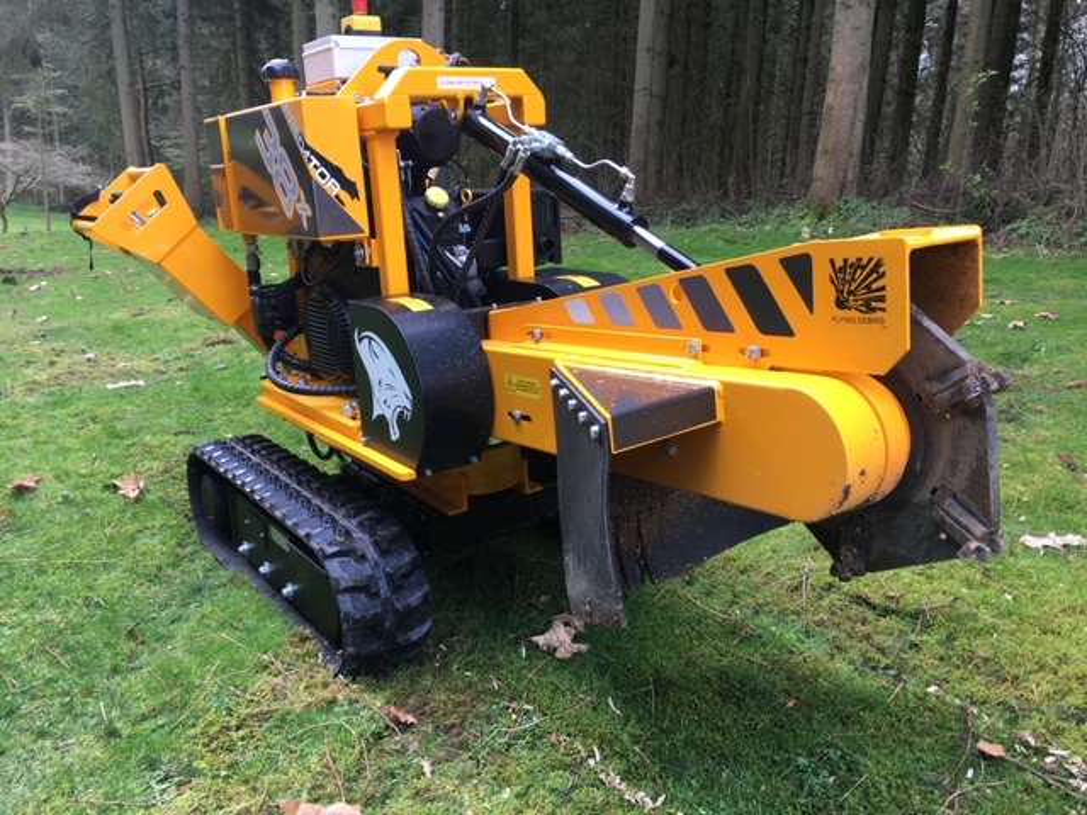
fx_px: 911
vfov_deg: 48.2
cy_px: 408
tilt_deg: -11.9
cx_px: 544
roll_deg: -2.9
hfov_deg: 61.7
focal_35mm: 29
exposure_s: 1/50
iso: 25
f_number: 2.2
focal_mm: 4.15
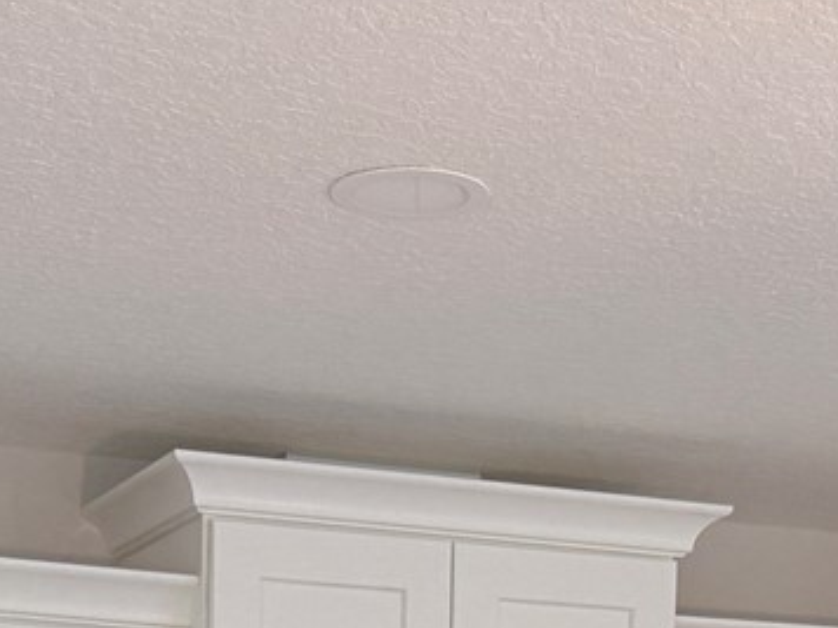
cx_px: 301
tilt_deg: -6.9
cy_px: 1399
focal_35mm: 108
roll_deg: -0.4
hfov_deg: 18.2
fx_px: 2615
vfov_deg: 11.7
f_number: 1.78
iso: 160
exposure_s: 1/120
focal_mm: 6.76
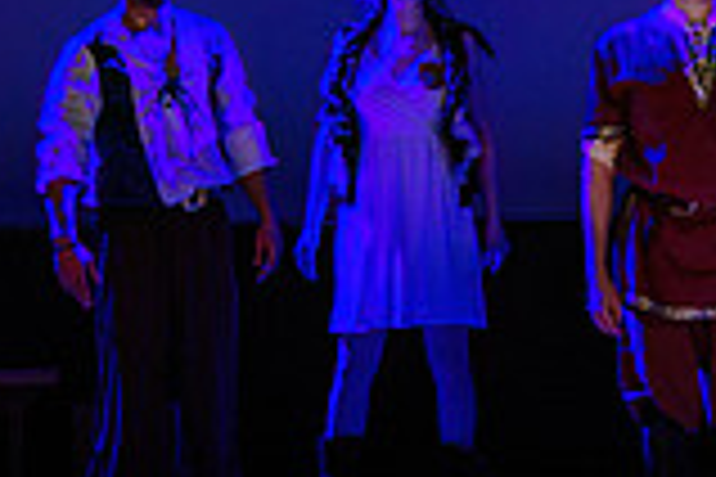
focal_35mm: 168
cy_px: 115
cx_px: 928
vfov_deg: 8.2
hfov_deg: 11.9
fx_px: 3341
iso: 250
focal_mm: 39
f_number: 2.8
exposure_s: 1/30
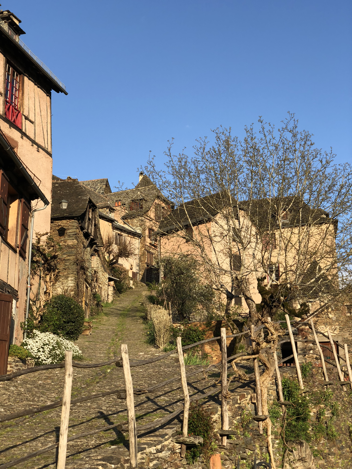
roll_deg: +0.5
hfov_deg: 28.0
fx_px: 705
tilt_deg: +17.7
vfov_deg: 36.8
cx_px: 176
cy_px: 234
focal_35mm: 52
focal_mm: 6
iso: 16
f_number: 2.4
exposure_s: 1/510
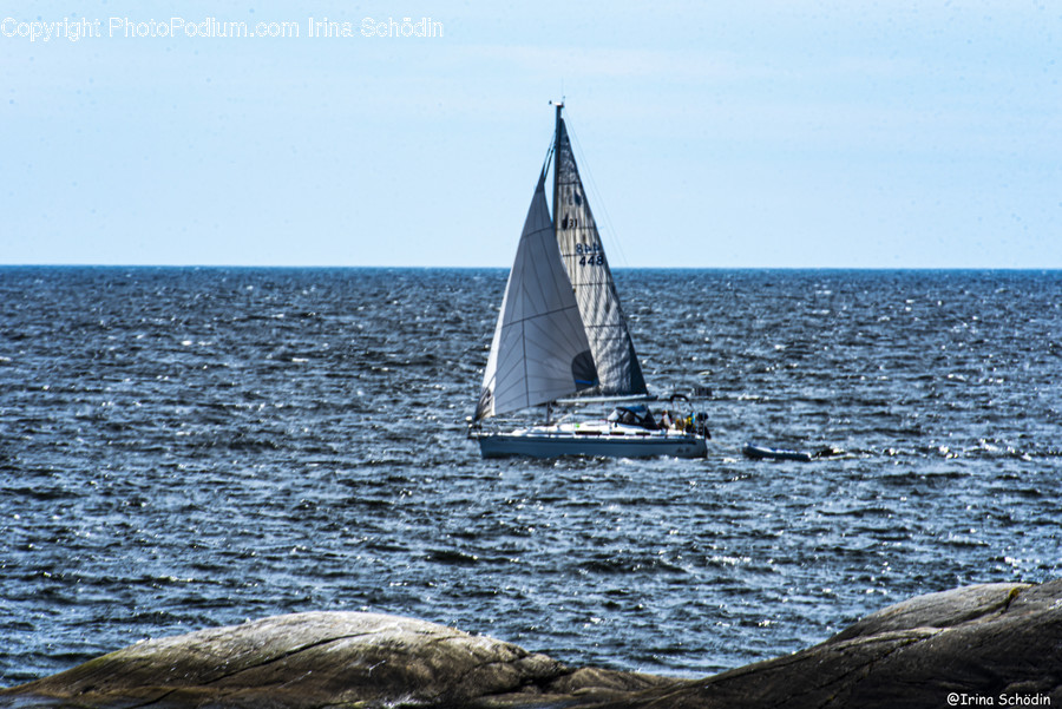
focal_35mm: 600
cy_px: 354
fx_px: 17708
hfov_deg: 3.4
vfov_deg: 2.3
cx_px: 531
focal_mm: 600
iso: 100
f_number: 22
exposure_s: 1/60
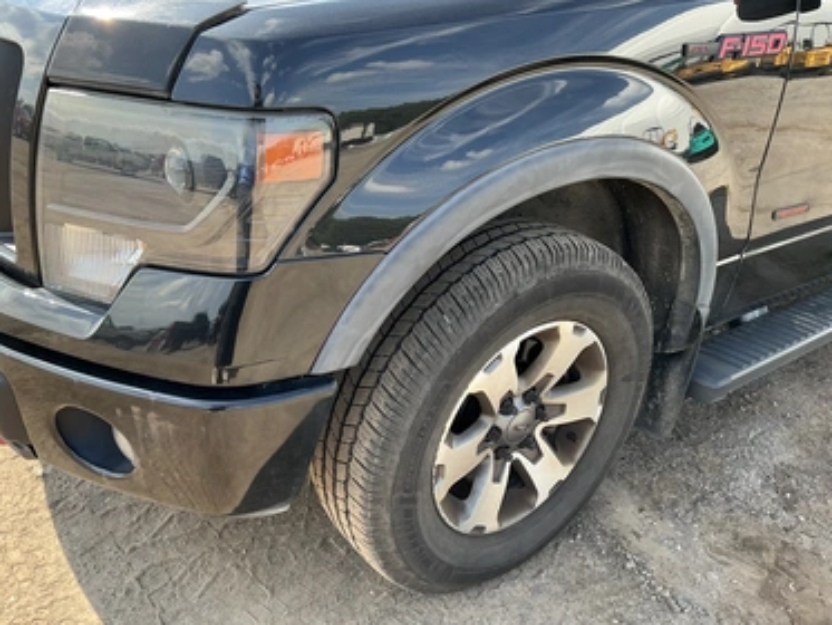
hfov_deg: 59.9
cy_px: 310
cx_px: 390
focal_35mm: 30
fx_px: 721
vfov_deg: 46.8
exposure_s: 1/237
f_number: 1.8
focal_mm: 3
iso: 25
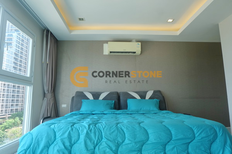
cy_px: 77
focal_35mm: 24
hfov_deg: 73.7
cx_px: 116
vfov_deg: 53.1
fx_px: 155
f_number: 3.5
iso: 200
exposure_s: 1/140
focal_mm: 16
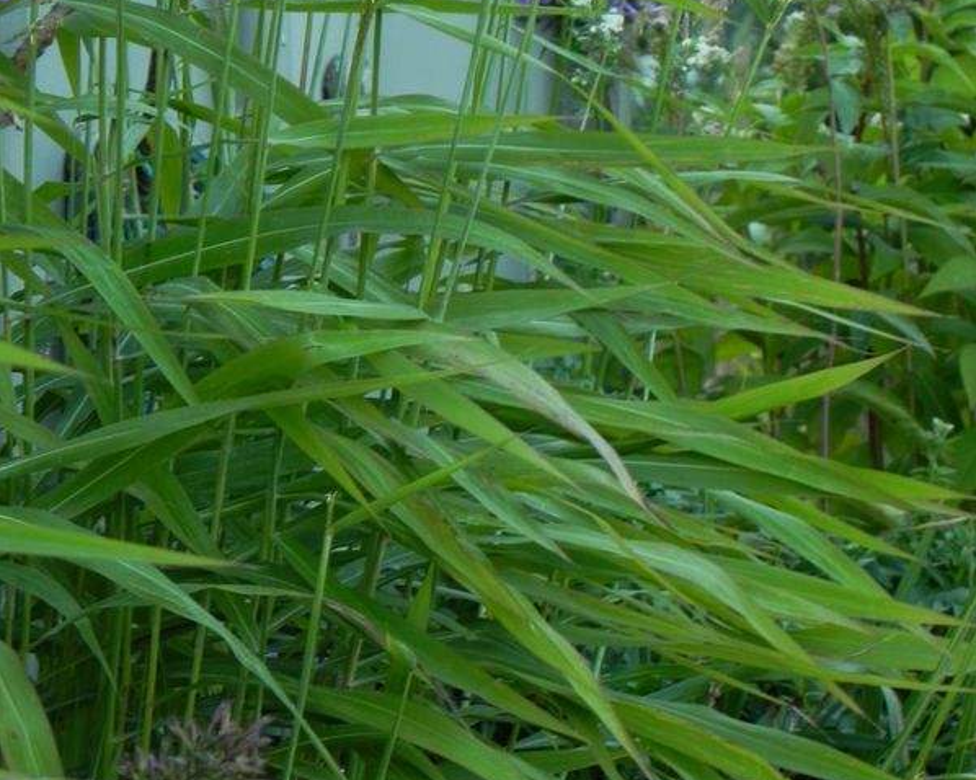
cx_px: 488
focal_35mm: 277
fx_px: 7999
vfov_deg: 5.6
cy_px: 578
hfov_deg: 7.0
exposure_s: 1/5
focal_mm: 37.7
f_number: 5
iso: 160
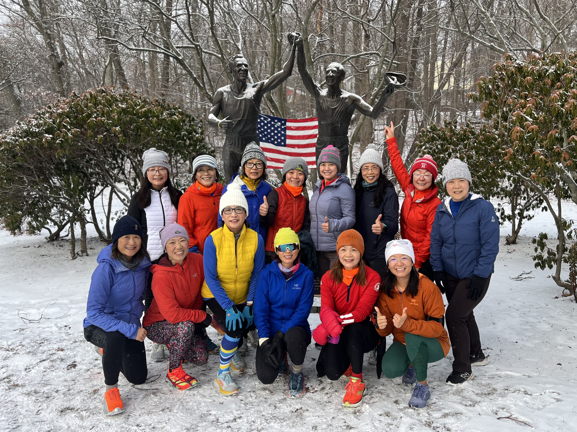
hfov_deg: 61.6
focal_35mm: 29
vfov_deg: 48.2
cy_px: 218
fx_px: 483
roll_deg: -0.3
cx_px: 311
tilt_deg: -7.7
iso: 50
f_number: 1.6
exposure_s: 1/483
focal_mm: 5.1
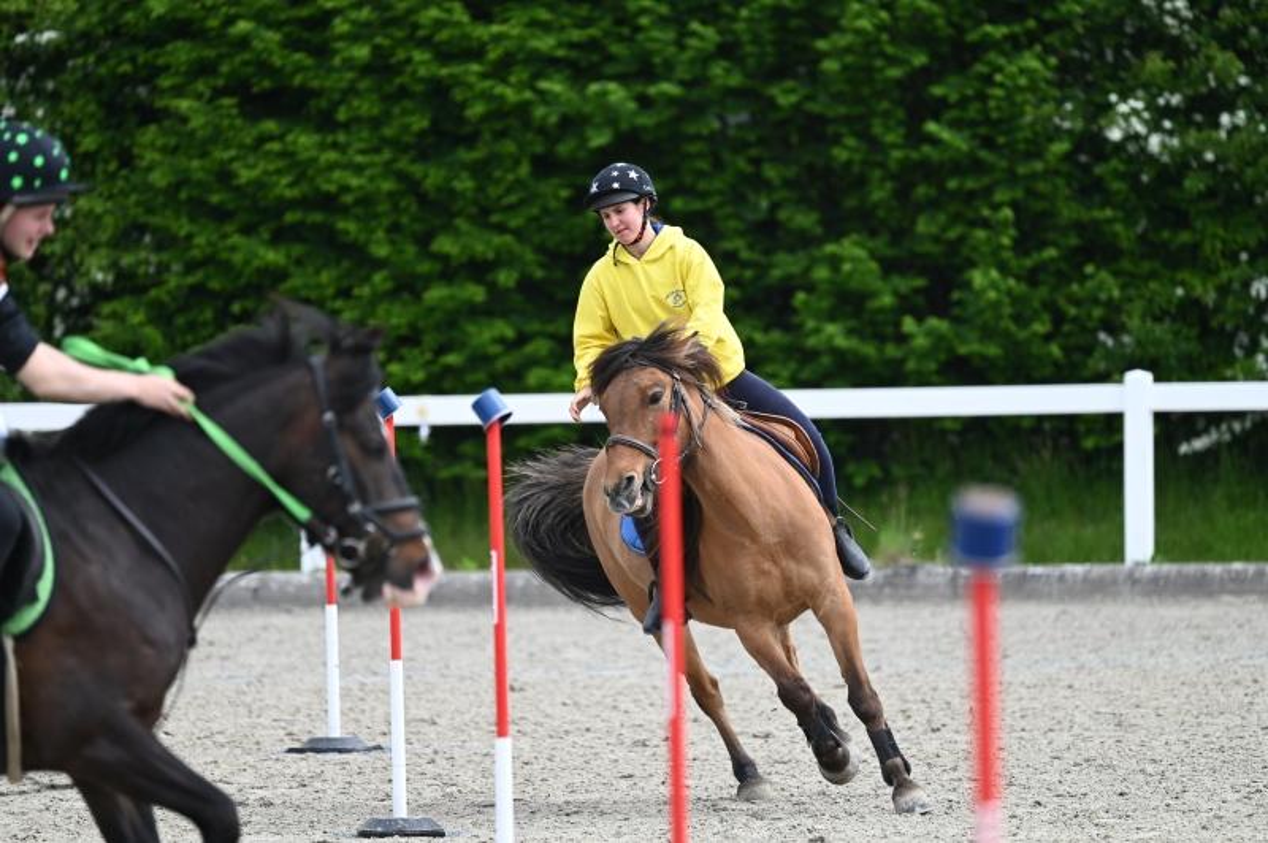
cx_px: 634
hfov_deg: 5.9
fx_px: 12317
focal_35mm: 350
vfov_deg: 3.9
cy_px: 422
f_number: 5.3
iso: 560
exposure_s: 1/1250
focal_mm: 350
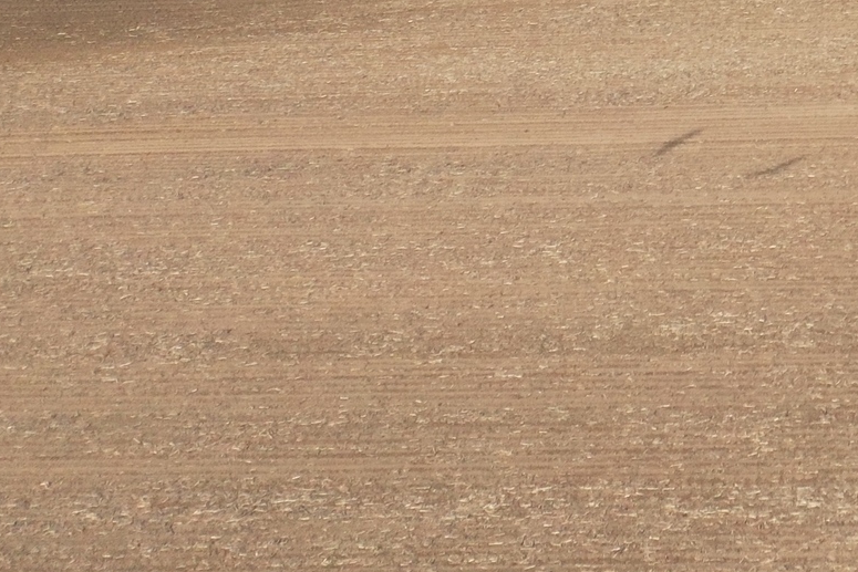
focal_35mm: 111
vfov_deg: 11.7
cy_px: -319
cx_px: 1600
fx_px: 2646
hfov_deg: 15.5
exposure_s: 1/3200
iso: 400
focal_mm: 10.26
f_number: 3.5
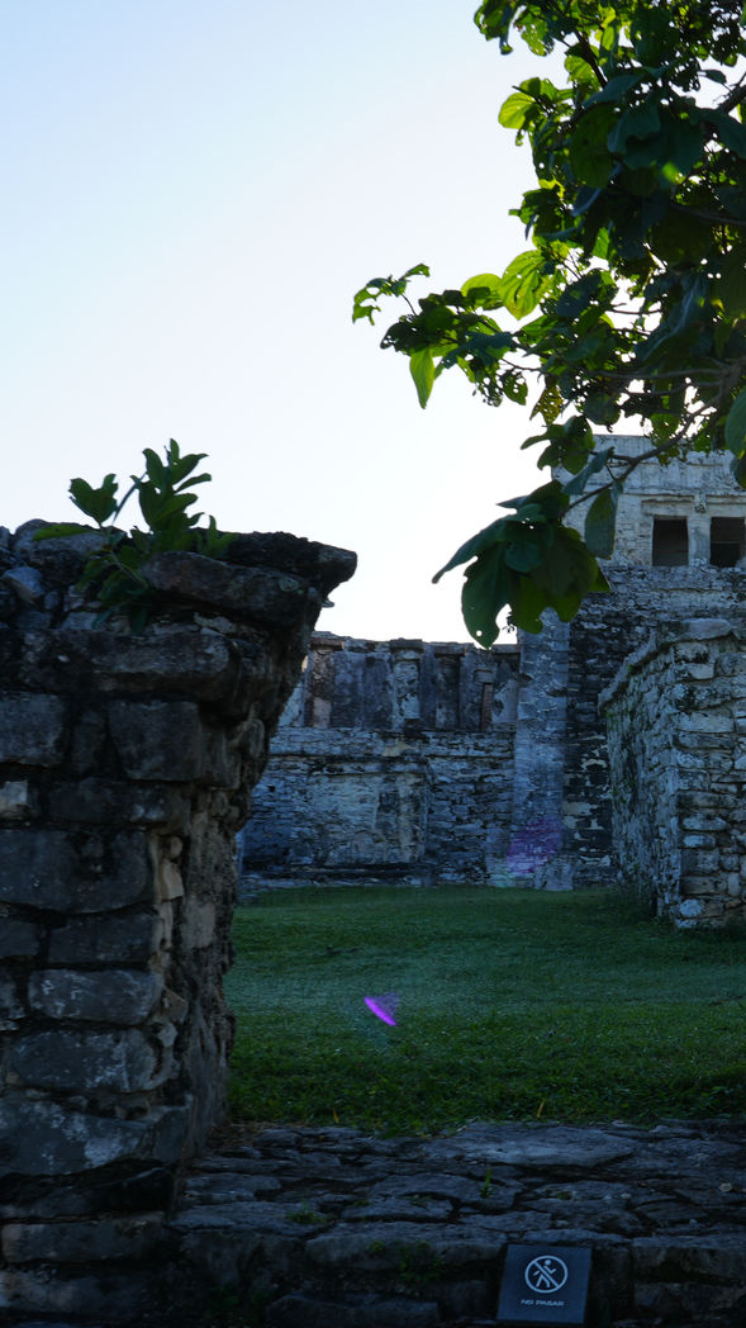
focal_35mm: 56
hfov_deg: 20.8
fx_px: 1971
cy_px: 658
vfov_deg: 37.2
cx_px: 719
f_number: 9
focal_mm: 35
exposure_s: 1/125
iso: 100
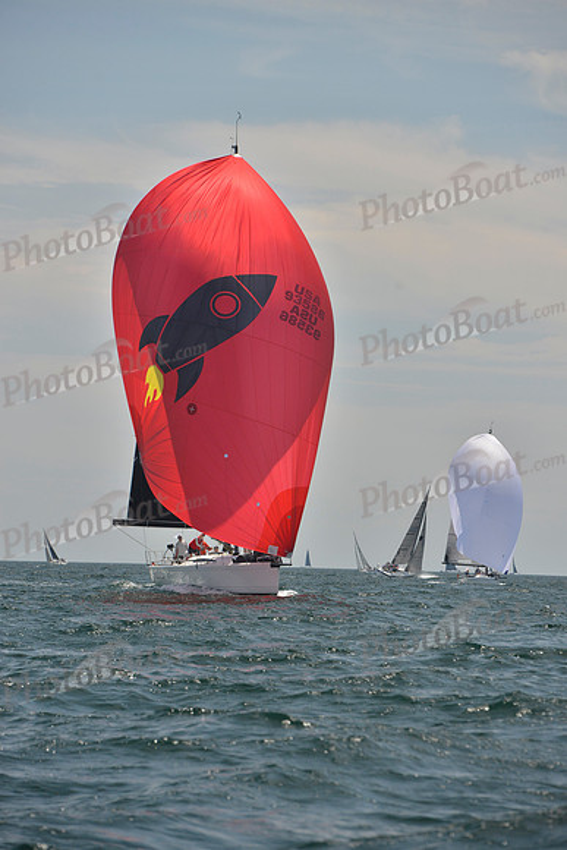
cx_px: 284
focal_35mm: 175
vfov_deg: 11.7
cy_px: 425
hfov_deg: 7.9
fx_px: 4132
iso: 400
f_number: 8
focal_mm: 175
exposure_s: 1/800
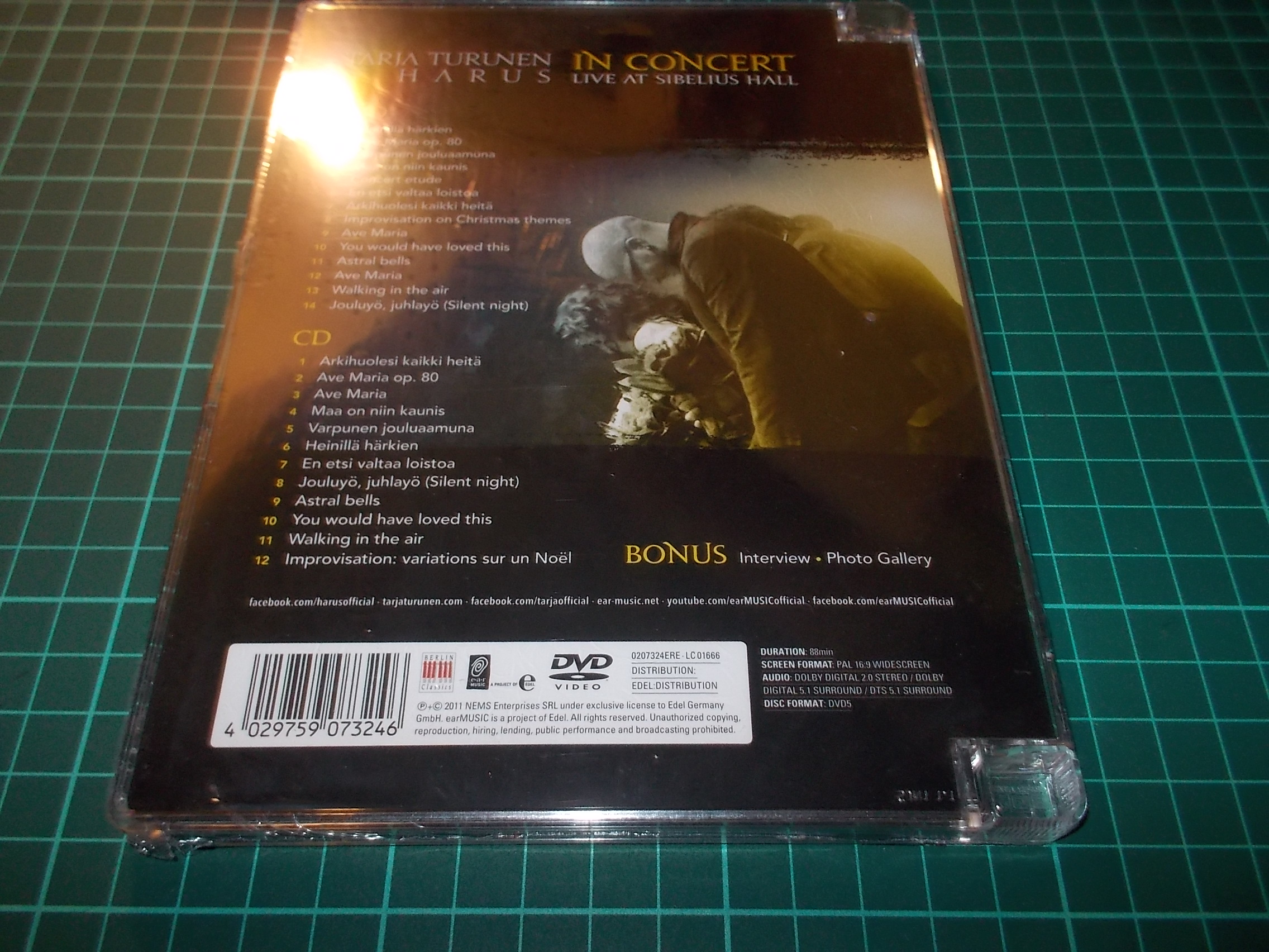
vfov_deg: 48.2
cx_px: 634
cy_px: 476
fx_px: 1063
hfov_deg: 61.7
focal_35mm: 29
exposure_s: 1/30
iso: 200
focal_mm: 4.1
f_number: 3.3
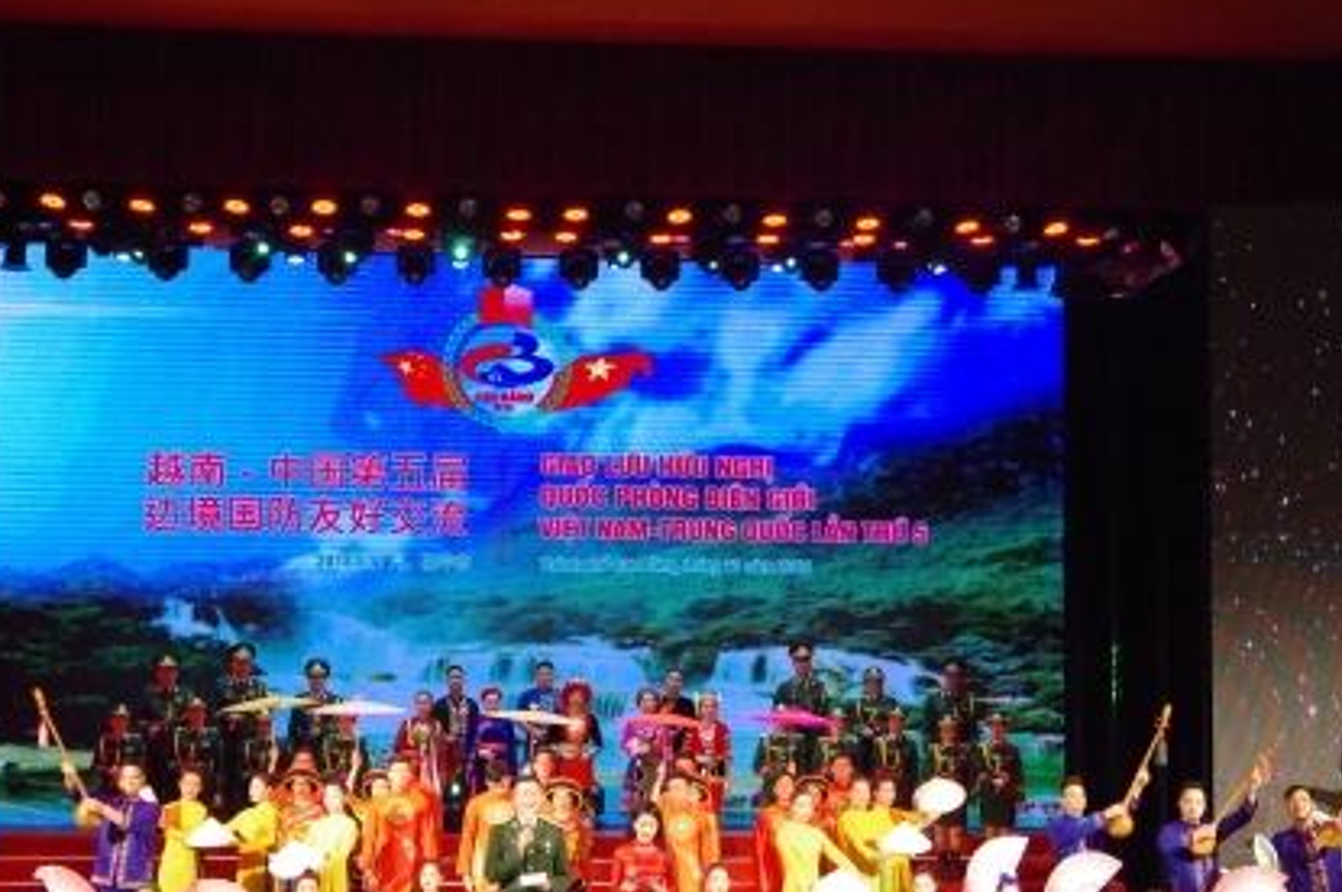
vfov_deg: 22.0
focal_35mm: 62
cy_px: 482
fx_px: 2297
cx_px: 640
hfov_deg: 32.6
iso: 6400
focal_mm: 31
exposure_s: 1/200
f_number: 8
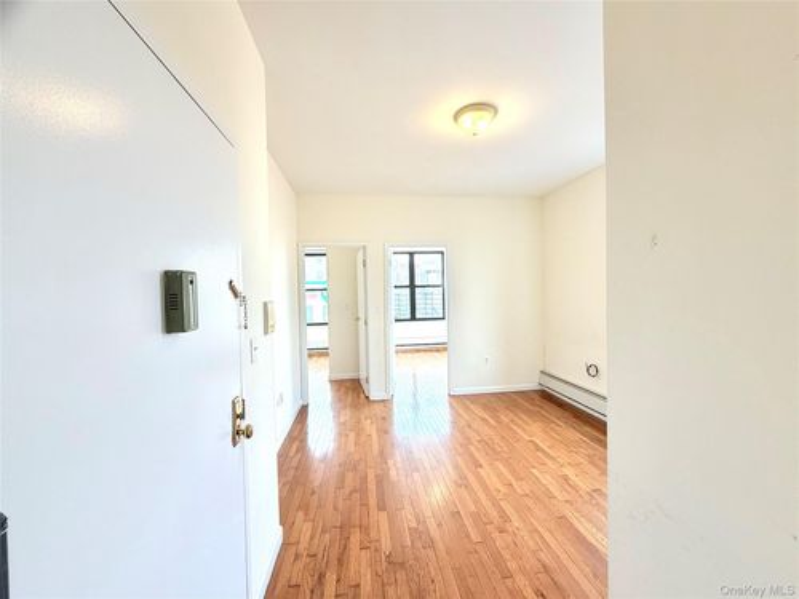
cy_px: 300
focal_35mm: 14
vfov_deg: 85.7
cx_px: 400
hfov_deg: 102.1
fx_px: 323
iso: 80
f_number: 2.2
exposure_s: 1/120
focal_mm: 2.22
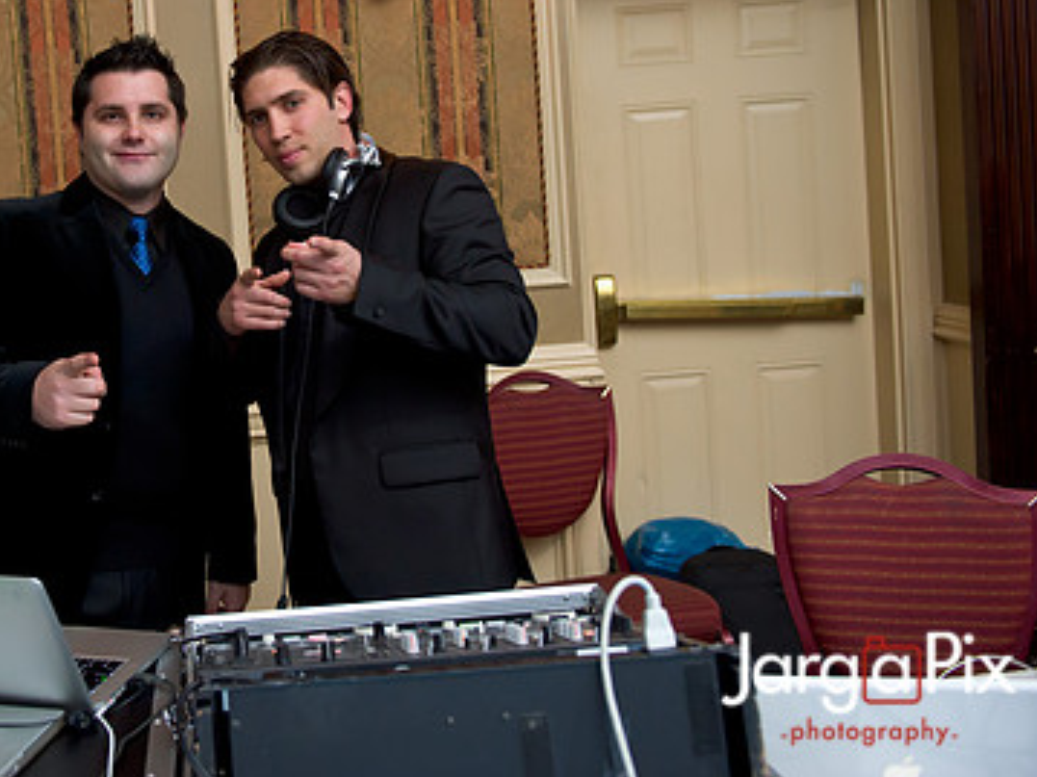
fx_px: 1348
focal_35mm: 45
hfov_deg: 41.0
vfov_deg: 31.8
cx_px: 277
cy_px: 228
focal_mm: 29
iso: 1600
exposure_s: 1/100
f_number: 3.2
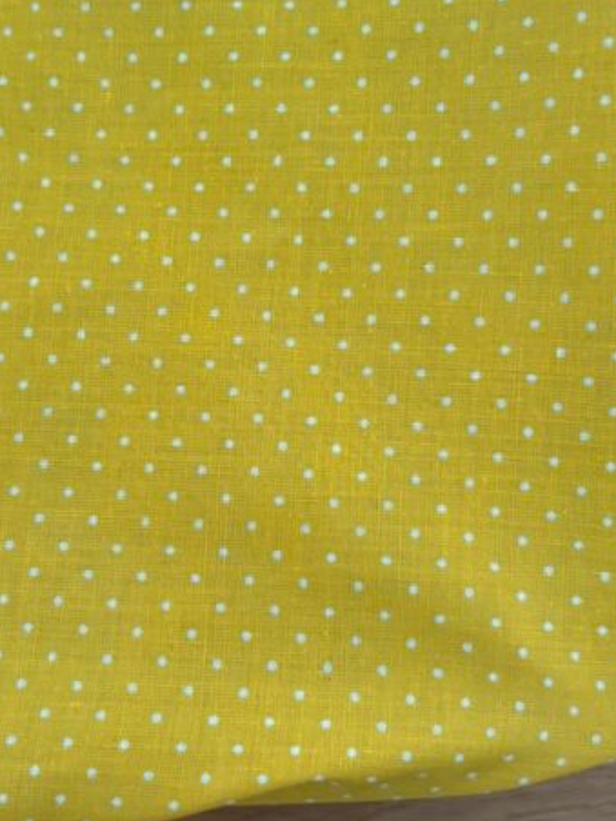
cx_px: 253
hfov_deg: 31.4
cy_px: 361
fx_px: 1091
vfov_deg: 41.2
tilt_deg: -88.9
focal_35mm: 46
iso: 400
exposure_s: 1/60
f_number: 1.6
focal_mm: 5.96
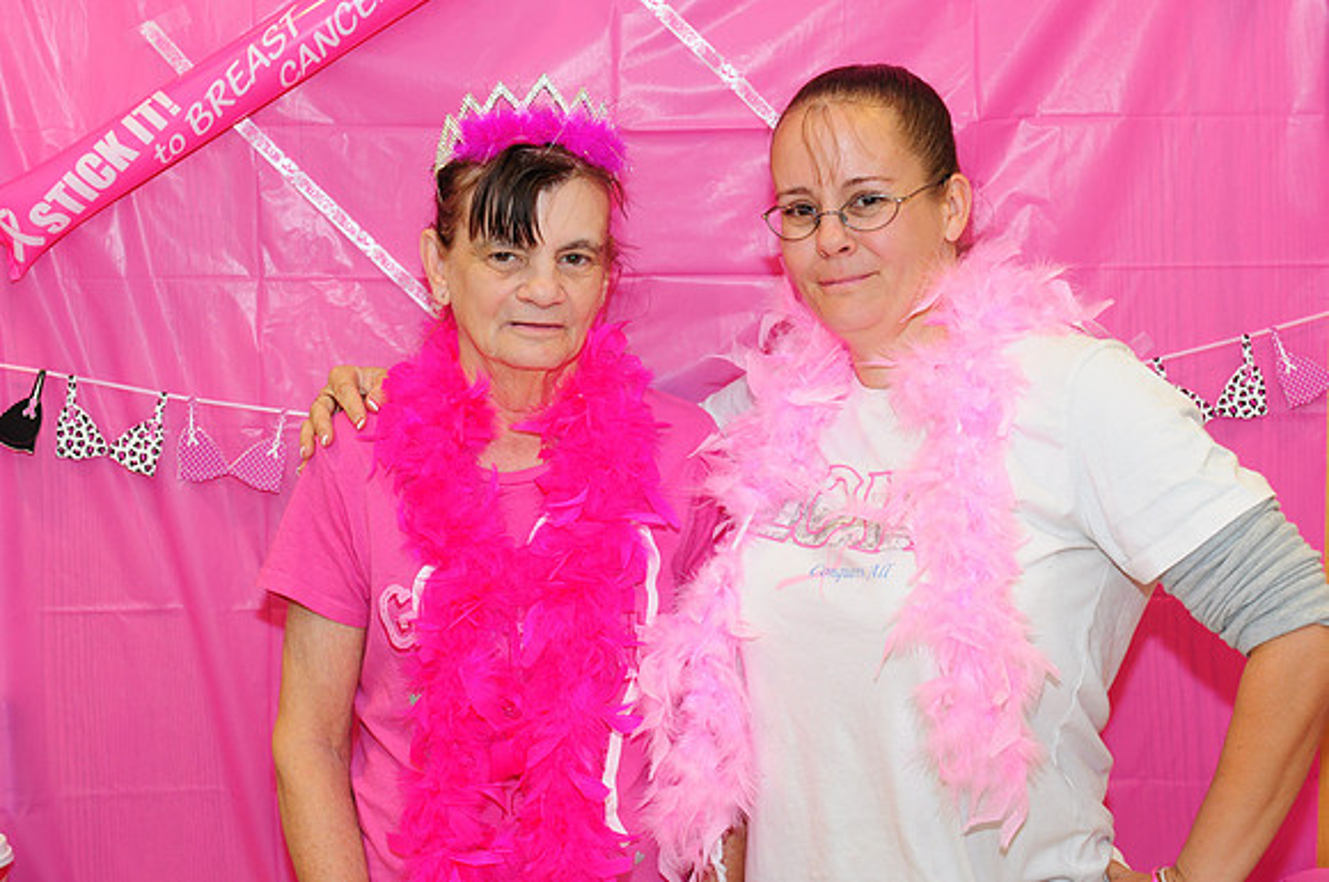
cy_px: 441
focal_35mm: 68
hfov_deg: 29.9
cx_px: 664
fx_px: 2488
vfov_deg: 20.1
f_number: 5.6
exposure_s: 1/60
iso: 640
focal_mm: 45
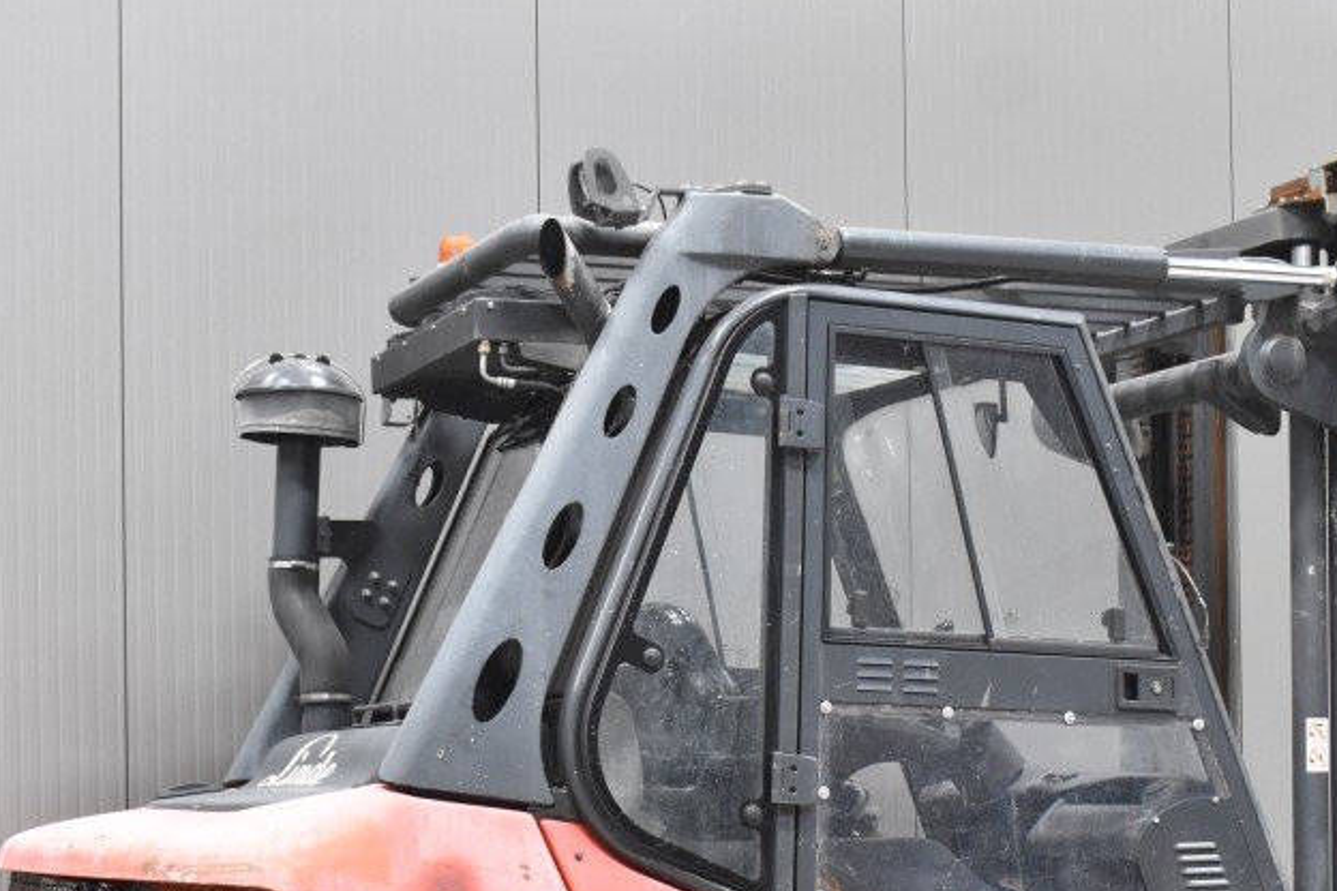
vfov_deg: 17.9
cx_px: 797
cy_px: 797
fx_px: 2785
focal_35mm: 75
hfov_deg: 26.9
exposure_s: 1/25
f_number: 5
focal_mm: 26
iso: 1600
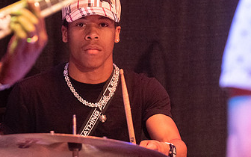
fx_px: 1984
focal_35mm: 290
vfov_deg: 4.5
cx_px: 95
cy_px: 56
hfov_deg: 7.2
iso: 3200
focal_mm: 110
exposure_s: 1/200
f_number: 2.8
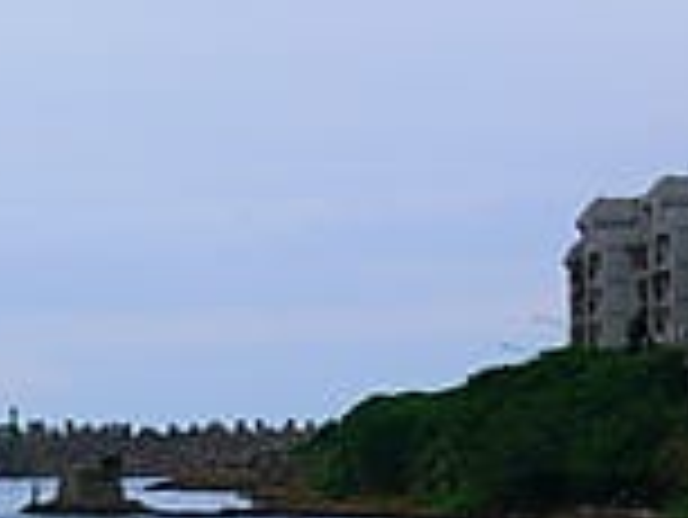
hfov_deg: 12.1
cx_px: -306
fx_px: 3123
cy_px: 347
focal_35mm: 157
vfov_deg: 9.5
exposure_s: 1/2500
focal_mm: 20
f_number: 2.8
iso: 100
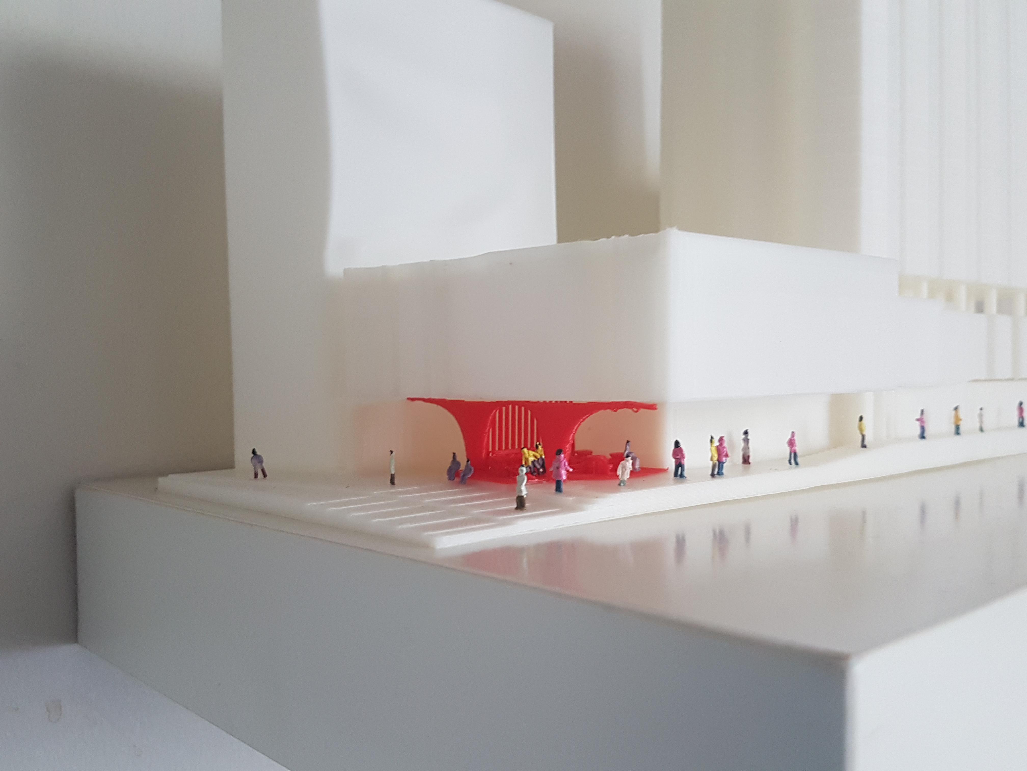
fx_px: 771
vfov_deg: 53.1
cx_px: 514
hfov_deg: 67.3
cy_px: 386
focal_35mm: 26
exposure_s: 1/25
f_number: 1.7
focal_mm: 4.2
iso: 160
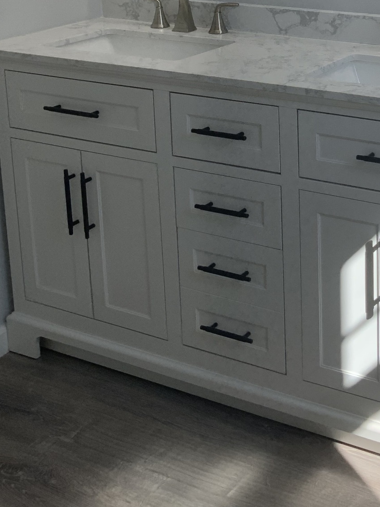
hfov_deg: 23.7
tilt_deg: -10.7
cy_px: 18
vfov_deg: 30.7
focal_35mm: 59
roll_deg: +0.3
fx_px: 864
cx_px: 383
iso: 16
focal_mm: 3
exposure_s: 1/241
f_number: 1.8
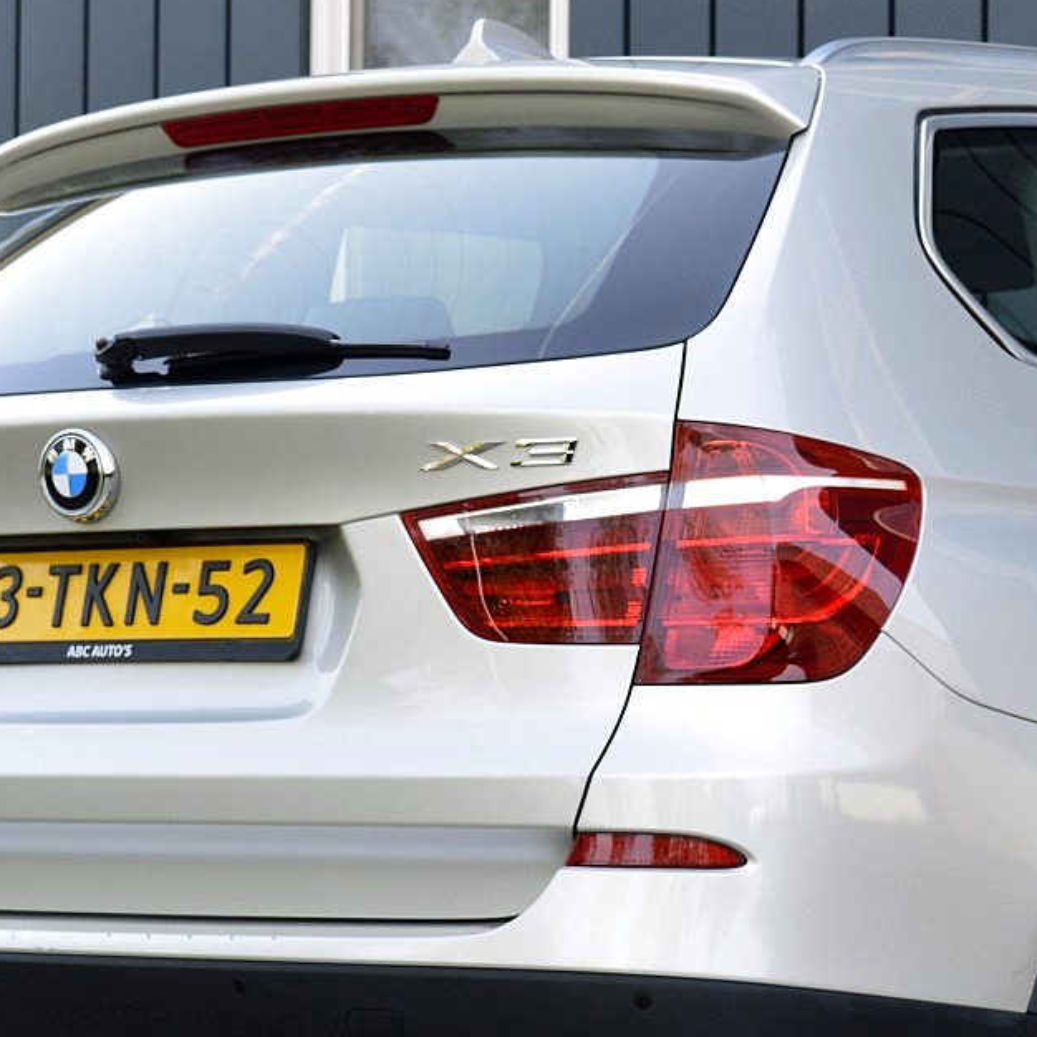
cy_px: 673
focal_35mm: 119
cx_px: 808
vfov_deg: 14.6
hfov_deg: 14.6
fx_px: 4033
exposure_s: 1/125
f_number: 9
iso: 400
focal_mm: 36
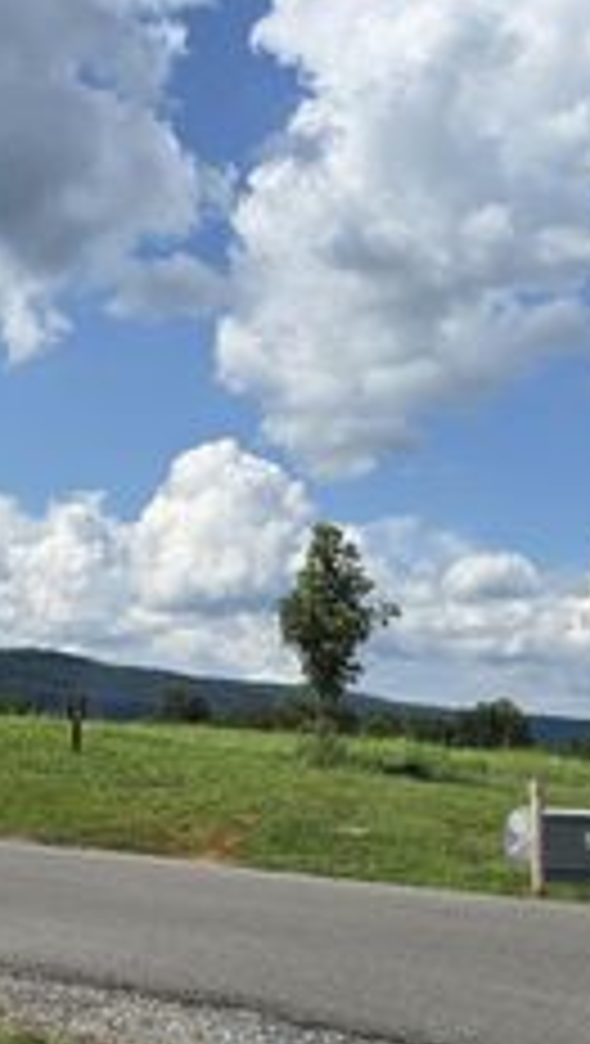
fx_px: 1498
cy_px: 574
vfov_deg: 38.4
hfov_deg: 22.1
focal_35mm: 54
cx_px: 162
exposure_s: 1/1441
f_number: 1.7
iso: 12
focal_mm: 6.3
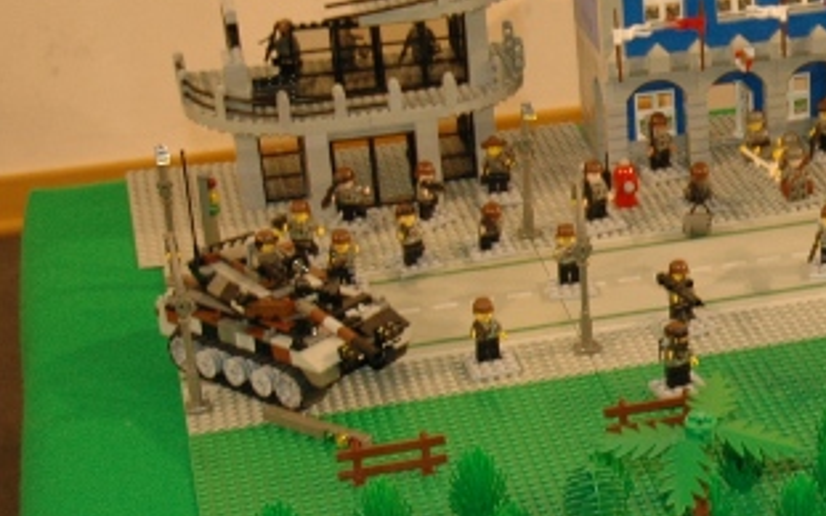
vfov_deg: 13.2
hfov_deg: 20.0
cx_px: 969
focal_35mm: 98
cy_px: 453
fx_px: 2212
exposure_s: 1/60
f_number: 3.8
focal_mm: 25
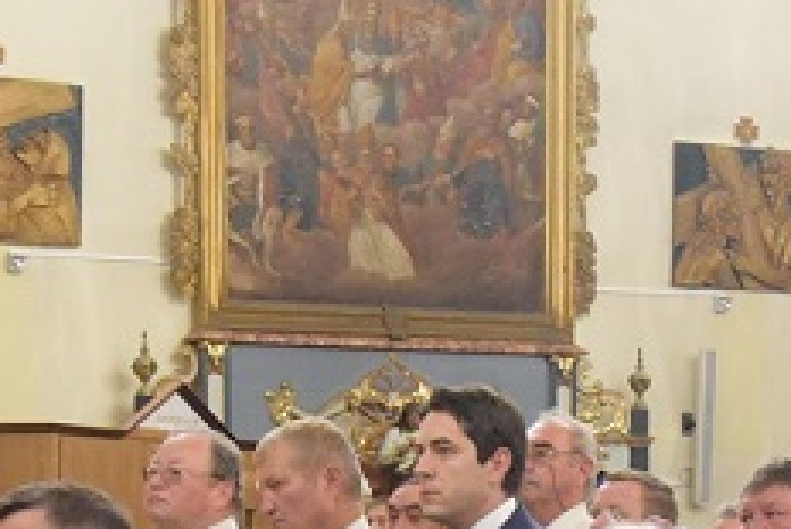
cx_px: 467
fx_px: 2682
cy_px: 643
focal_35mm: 122
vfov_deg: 11.0
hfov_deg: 16.8
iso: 8000
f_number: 10
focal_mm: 32
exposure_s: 1/25
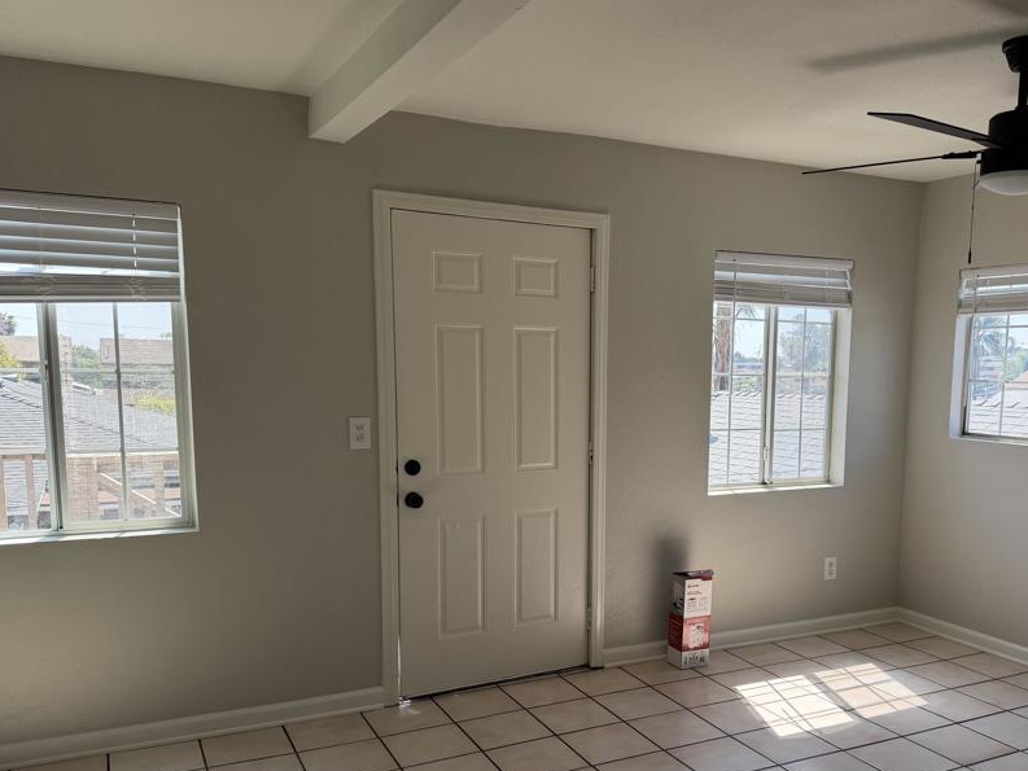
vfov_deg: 45.1
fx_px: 921
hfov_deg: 57.9
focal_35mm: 31
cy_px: 477
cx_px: 618
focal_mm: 6.76
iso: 100
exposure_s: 1/878
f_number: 1.78
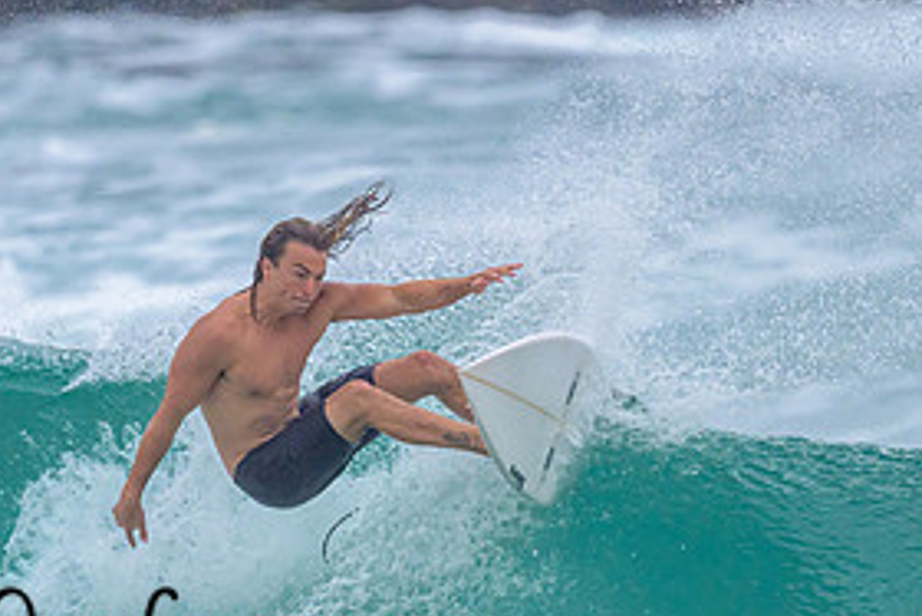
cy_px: 609
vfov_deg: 0.6
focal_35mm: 2280
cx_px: 462
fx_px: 58421
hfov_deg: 0.9
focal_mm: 800
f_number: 6.3
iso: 560
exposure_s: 1/2000
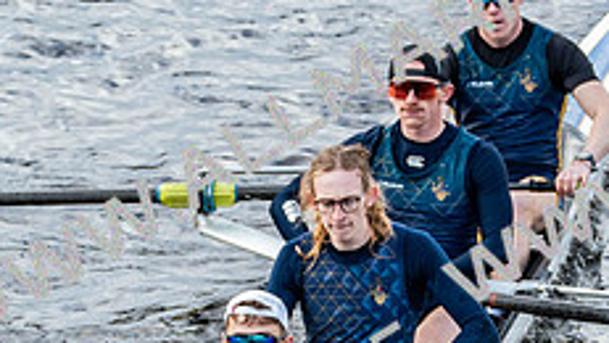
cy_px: 347
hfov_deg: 2.3
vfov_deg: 1.3
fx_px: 15488
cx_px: 250
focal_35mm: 959
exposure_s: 1/1250
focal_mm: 365
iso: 1000
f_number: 6.3
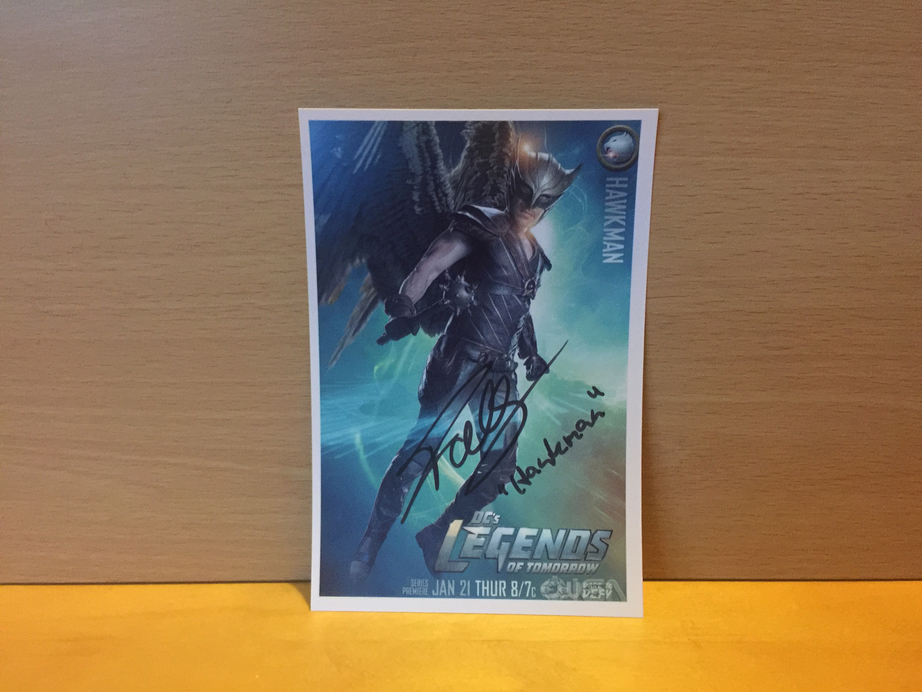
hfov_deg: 61.7
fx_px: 772
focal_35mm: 29
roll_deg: -0.6
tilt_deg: -12.8
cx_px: 461
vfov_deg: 48.2
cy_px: 346
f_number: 2.2
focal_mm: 4.15
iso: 200
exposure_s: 1/8
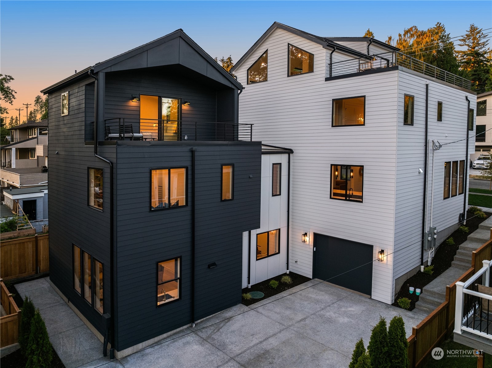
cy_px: 184
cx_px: 246
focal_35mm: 24
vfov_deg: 56.7
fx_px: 341
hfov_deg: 71.6
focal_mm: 12.29
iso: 230
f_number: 2.8
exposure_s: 1/200
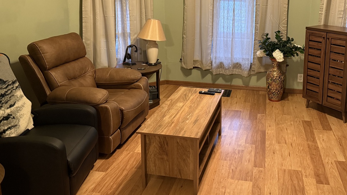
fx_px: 322
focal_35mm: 35
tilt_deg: -11.0
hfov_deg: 56.2
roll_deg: -0.5
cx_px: 207
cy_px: 48
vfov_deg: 33.0
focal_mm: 6.76
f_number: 1.78
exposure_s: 1/60
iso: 800
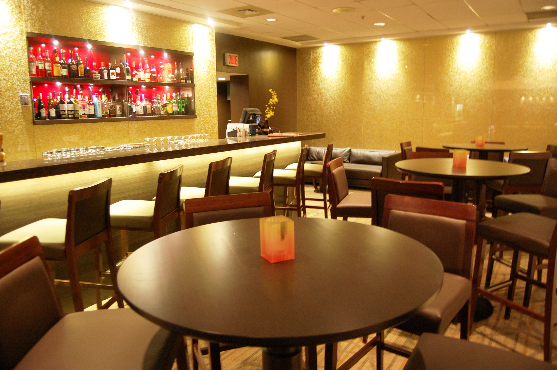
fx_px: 417
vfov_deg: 47.9
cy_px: 185
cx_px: 278
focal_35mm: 27
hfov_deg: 67.4
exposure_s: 1/10
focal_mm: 18
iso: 800
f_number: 3.5
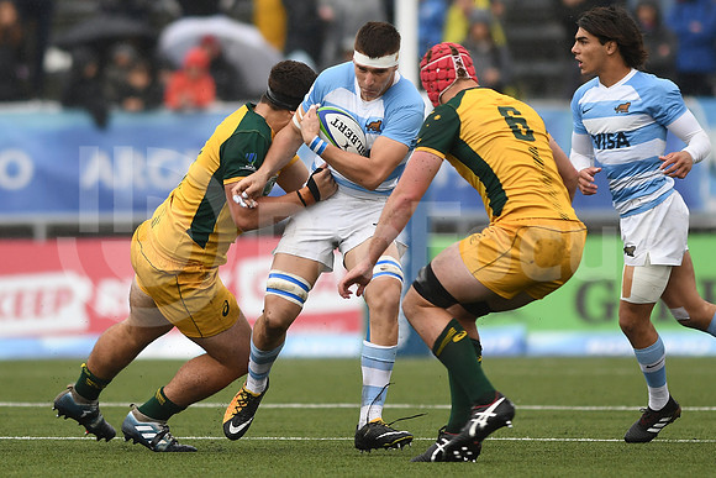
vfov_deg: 3.1
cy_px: 239
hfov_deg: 4.6
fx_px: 8952
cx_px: 358
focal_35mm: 450
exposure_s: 1/1000
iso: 500
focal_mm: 300
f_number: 2.8
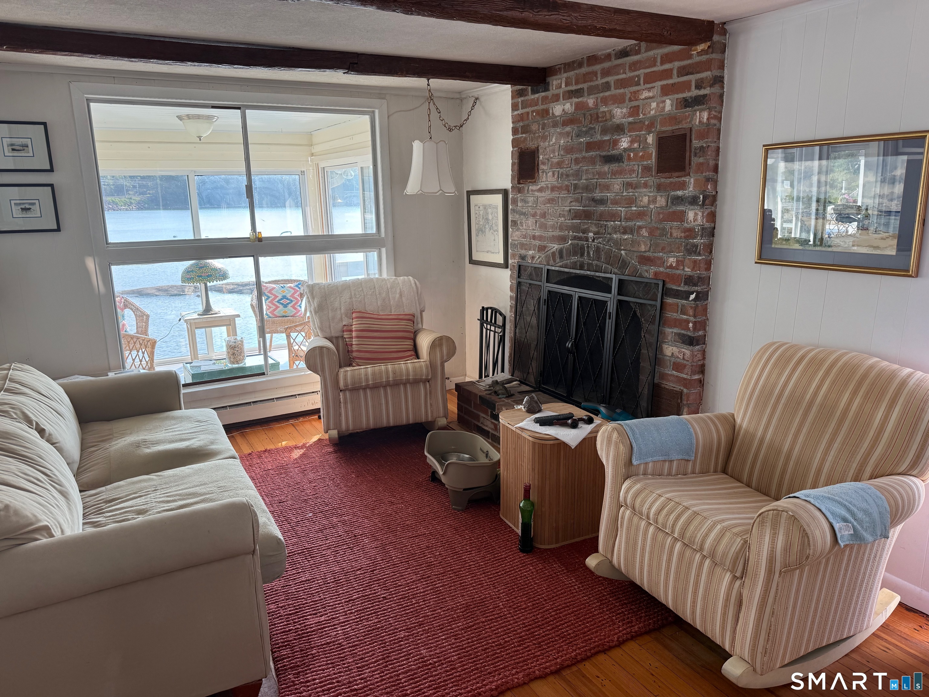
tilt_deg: -11.9
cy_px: 348
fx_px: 644
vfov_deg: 56.8
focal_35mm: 24
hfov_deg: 71.6
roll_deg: +0.6
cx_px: 464
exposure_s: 1/230
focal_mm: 6.76
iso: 100
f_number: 1.78
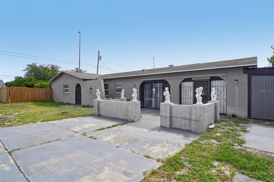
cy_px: 91
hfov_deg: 90.0
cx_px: 137
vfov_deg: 67.4
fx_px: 137
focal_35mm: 18
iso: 100
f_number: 8
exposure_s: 1/250
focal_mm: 12
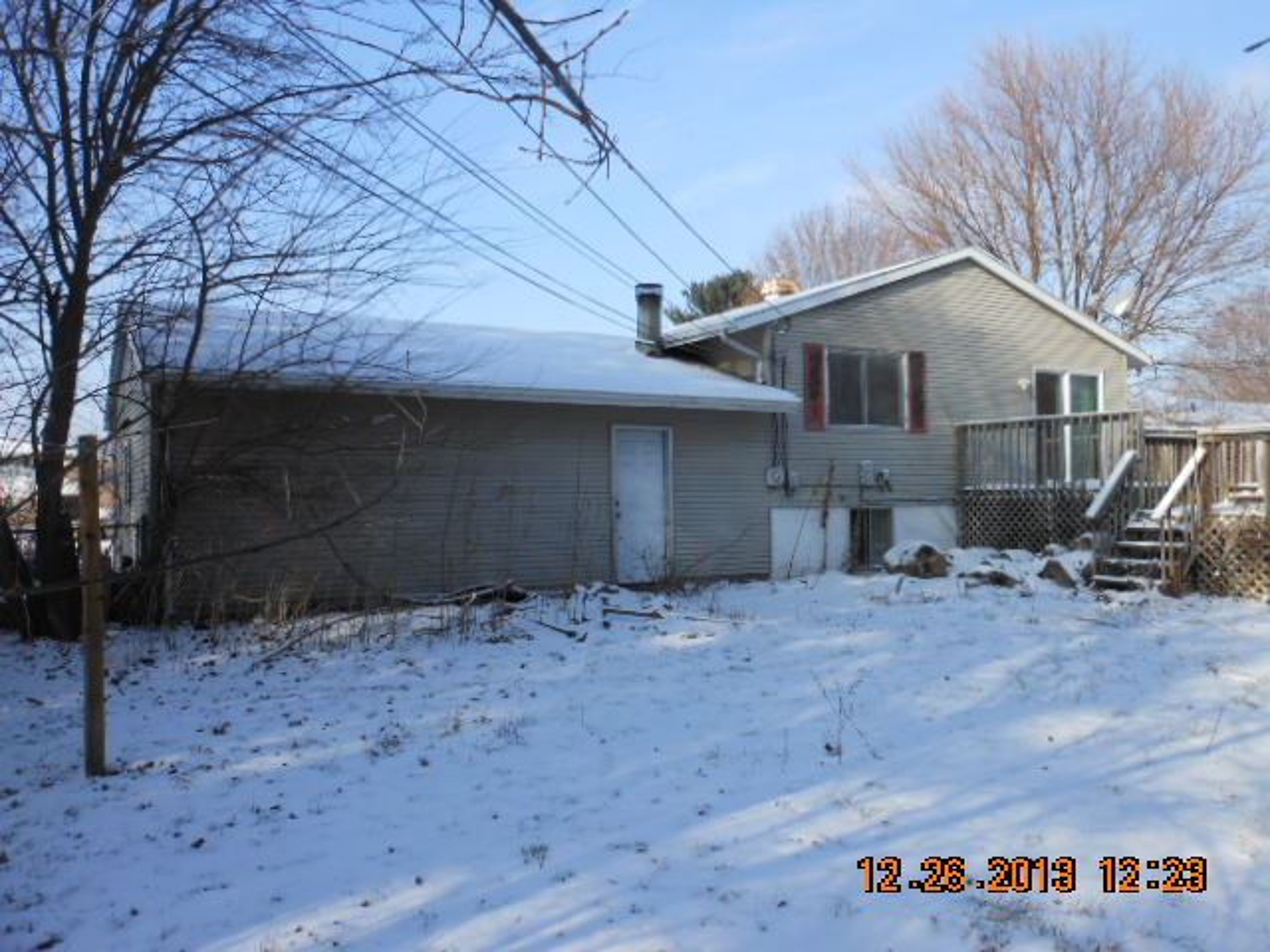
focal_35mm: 28
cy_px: 476
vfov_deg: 49.7
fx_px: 1027
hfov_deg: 63.4
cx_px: 635
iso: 80
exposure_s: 1/500
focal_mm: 5
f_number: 3.7
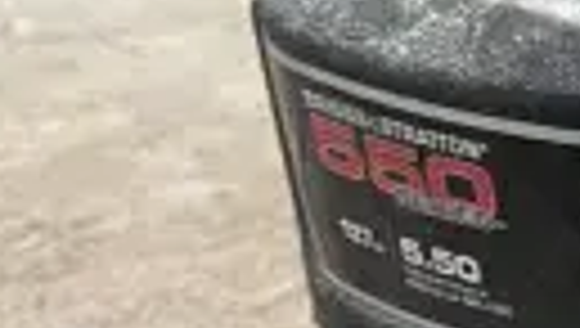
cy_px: 737
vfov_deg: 8.1
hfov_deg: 12.5
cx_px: 1317
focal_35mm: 140
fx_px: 2156
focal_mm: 5.1
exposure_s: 1/40
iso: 500
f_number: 1.6
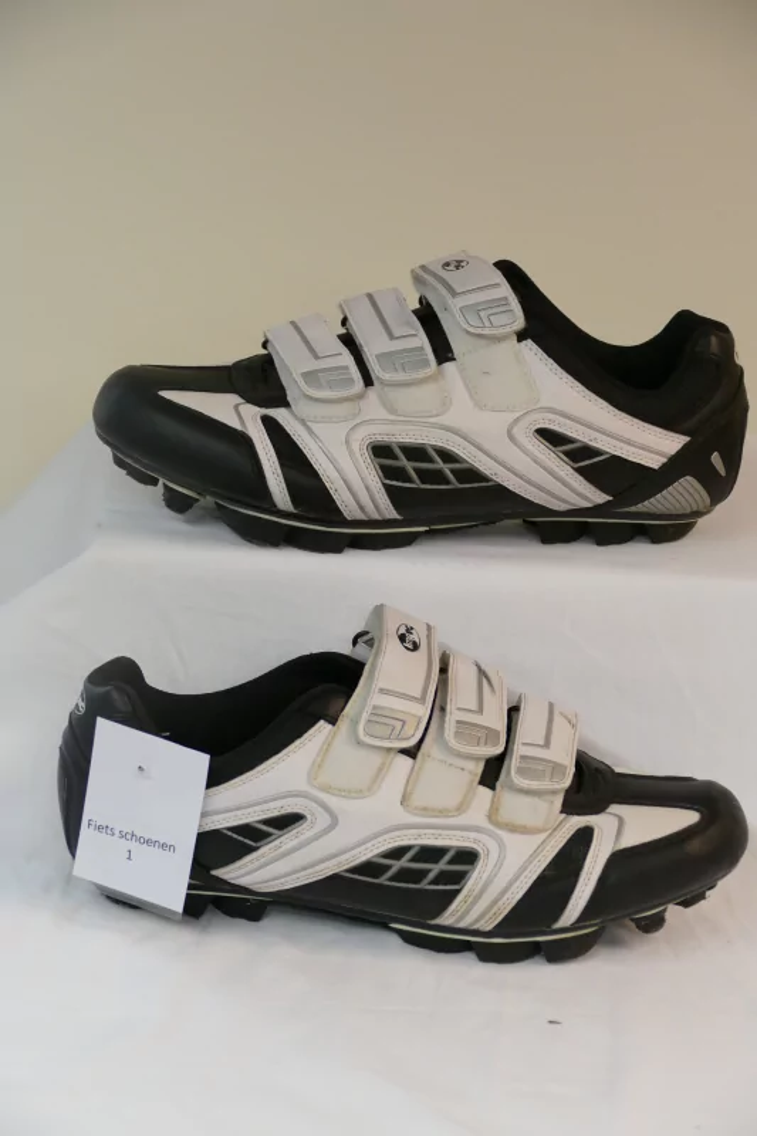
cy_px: 568
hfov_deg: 12.4
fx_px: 3471
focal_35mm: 110
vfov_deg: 18.6
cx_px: 378
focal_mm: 39.97
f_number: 3.9
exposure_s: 1/80
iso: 800
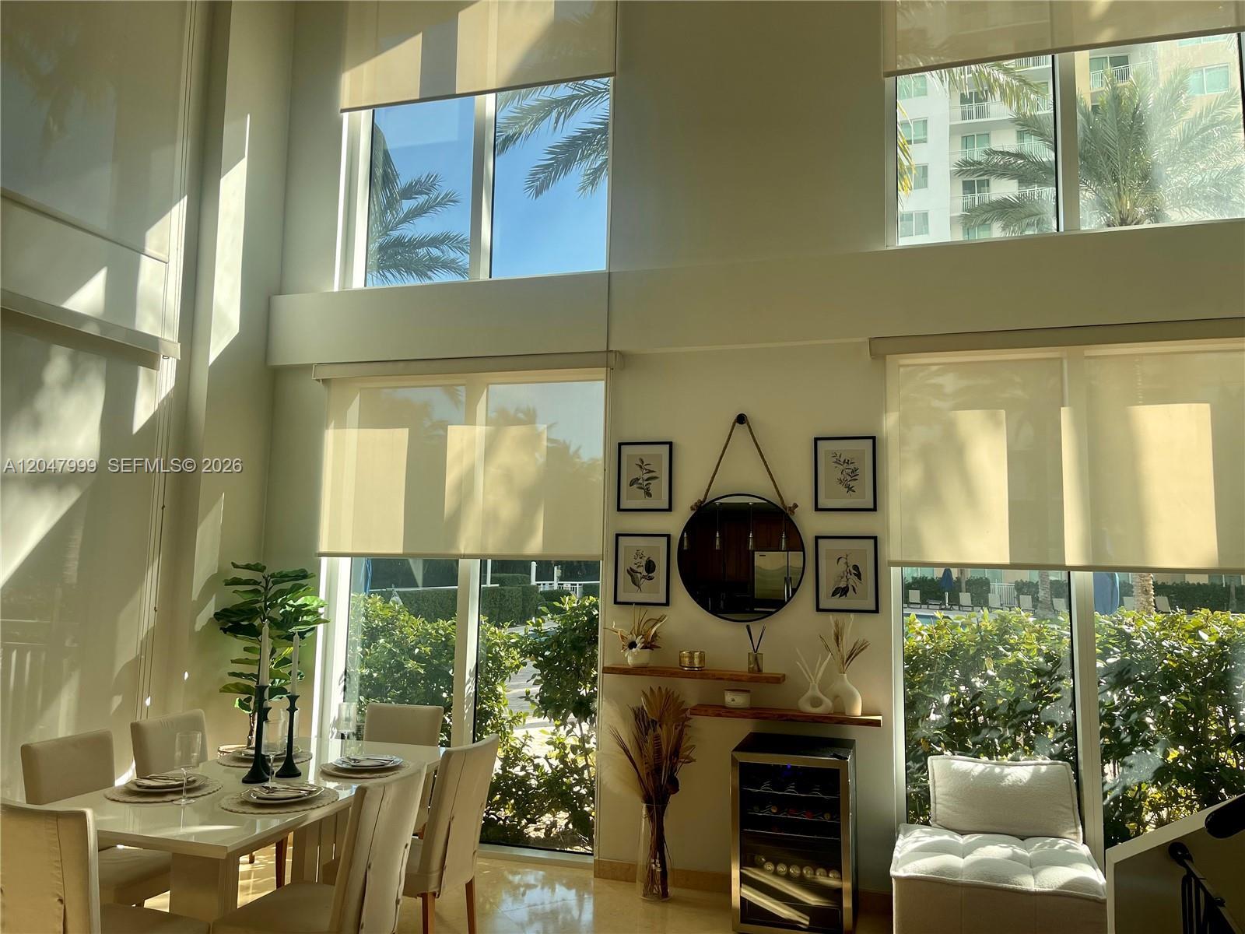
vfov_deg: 54.9
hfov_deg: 69.4
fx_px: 899
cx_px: 622
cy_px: 467
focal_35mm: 25
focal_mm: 5.1
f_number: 1.6
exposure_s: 1/813
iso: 32
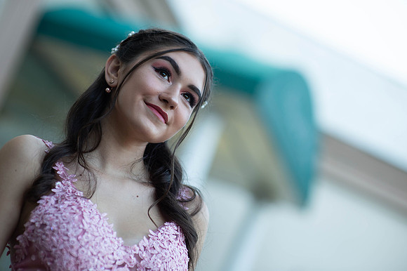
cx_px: 204
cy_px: 136
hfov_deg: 23.9
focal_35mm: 85
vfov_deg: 16.1
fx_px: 960
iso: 250
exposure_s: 1/640
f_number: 2
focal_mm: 85
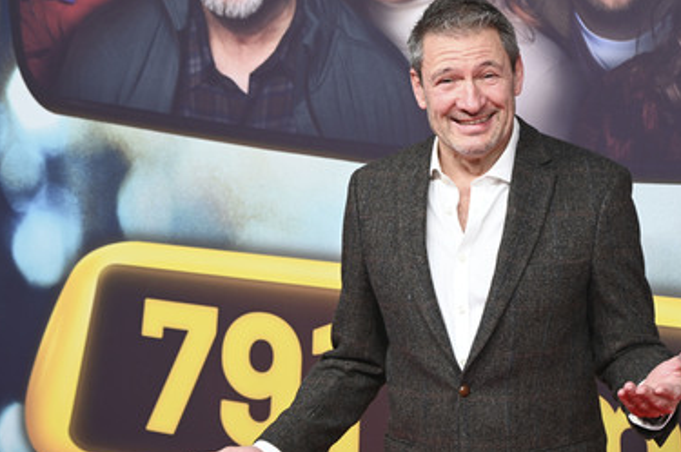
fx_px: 1568
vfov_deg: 16.4
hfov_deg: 24.5
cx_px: 400
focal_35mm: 83
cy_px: 256
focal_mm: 69
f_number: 6
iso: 1000
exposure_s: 1/160
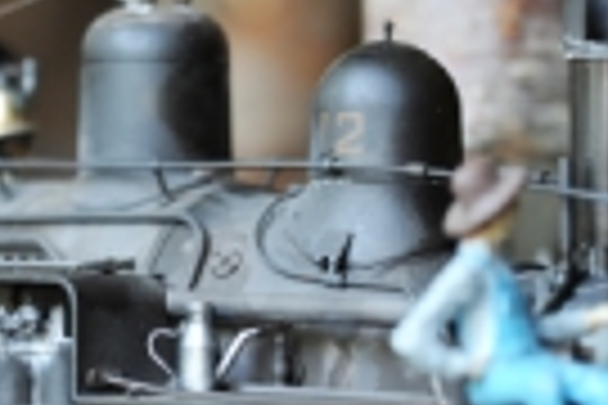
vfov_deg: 3.1
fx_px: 7481
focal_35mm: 443
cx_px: -23
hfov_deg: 4.6
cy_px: 207
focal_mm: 150
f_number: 2.8
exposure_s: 1/40
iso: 200
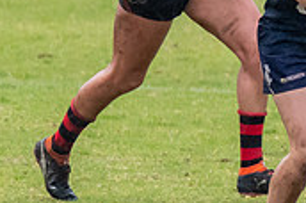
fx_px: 25130
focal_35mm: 2962
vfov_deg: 0.5
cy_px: -72
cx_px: 462
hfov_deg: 0.7
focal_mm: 450
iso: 1250
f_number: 7.1
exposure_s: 1/2000
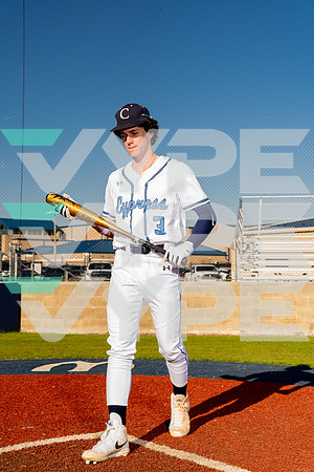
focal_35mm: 60
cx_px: 157
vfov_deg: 33.4
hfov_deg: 22.6
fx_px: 785
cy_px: 236
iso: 100
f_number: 8
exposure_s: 1/250
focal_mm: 60
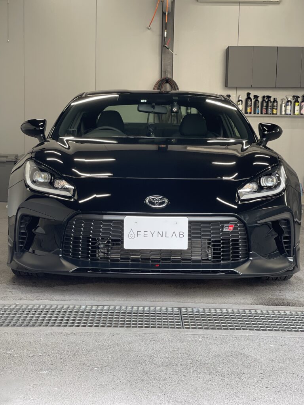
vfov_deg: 30.3
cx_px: 152
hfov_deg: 22.9
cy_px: 202
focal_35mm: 64
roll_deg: -1.0
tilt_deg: -3.9
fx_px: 749
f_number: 2.2
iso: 100
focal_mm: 7.5
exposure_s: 1/121
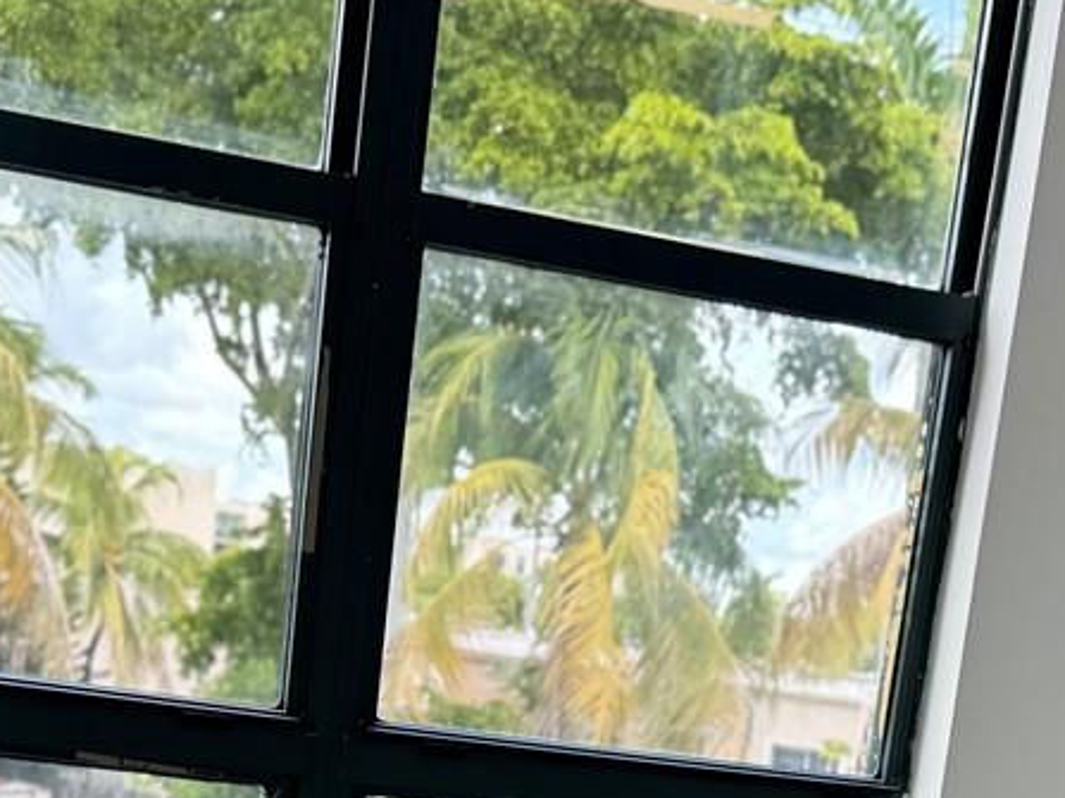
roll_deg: -7.2
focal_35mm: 86
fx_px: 2645
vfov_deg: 15.6
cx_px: 619
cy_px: 1251
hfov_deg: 22.7
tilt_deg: -13.4
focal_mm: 6.76
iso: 80
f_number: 1.78
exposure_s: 1/262
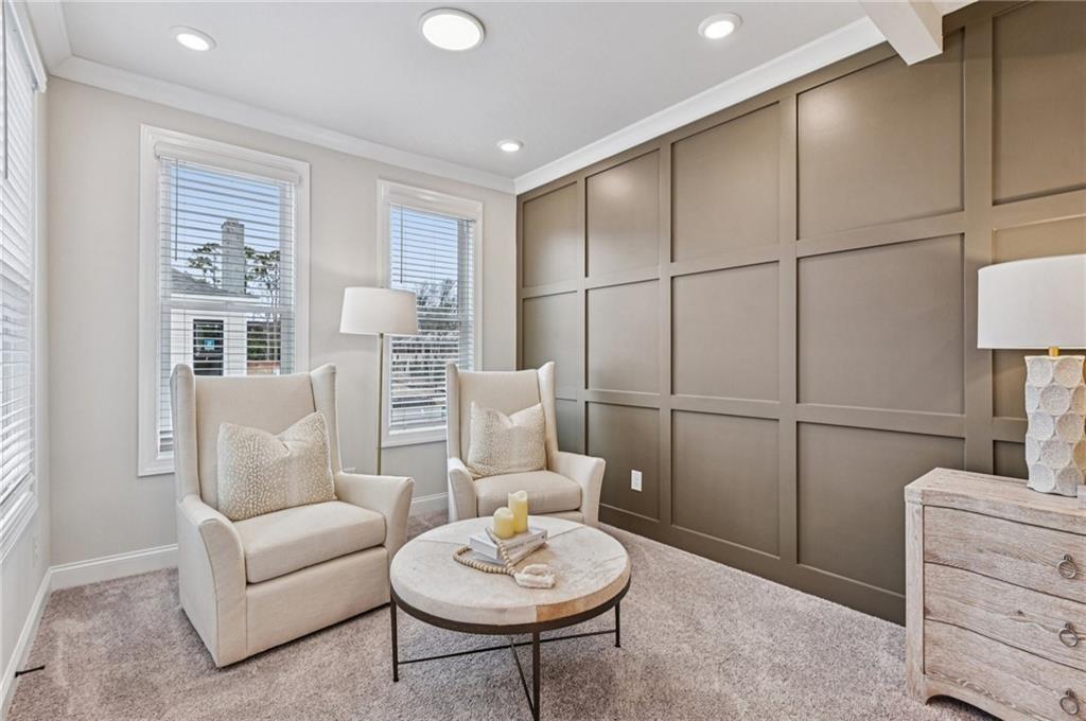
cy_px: 360
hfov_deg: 96.8
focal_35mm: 16
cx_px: 543
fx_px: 482
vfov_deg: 73.6
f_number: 8
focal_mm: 16
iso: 400
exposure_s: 1/80
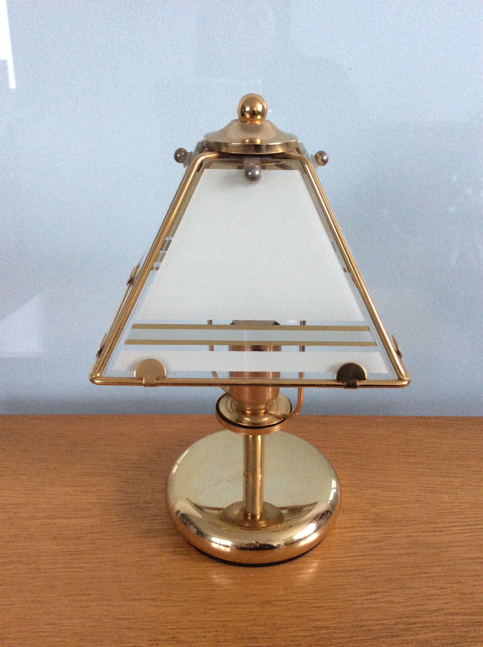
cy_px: 324
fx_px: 597
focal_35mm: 32
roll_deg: +0.7
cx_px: 242
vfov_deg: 56.9
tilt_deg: -24.2
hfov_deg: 44.1
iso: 200
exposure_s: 1/25
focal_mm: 3.3
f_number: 2.4
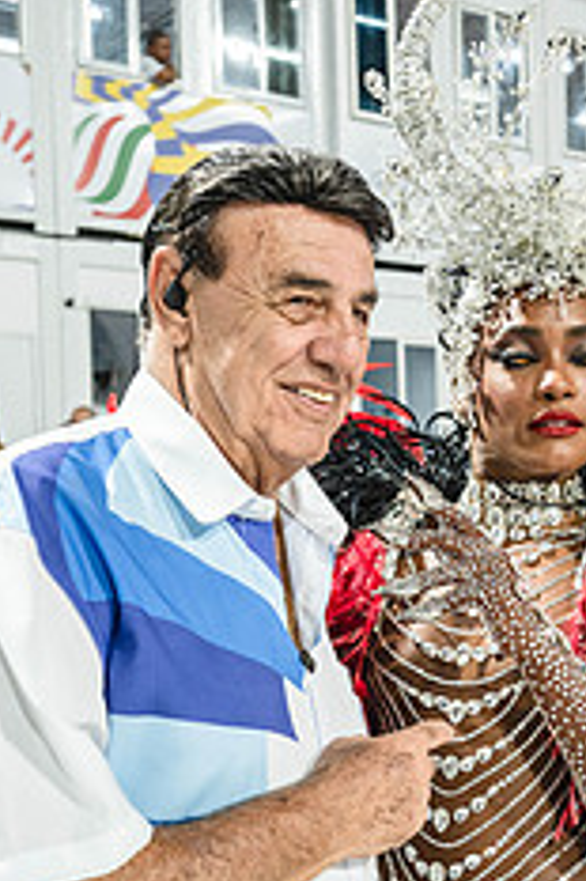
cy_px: 594
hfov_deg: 23.0
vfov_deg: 34.2
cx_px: 463
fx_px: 1418
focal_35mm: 58
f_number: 4
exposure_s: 1/250
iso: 1400
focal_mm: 30
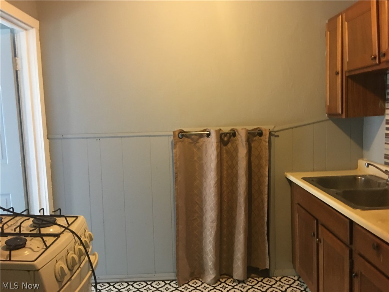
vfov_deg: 48.2
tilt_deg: -3.0
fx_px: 326
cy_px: 146
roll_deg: +1.4
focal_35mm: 29
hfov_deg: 61.7
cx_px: 194
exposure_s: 1/8
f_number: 2.2
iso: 125
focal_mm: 4.15
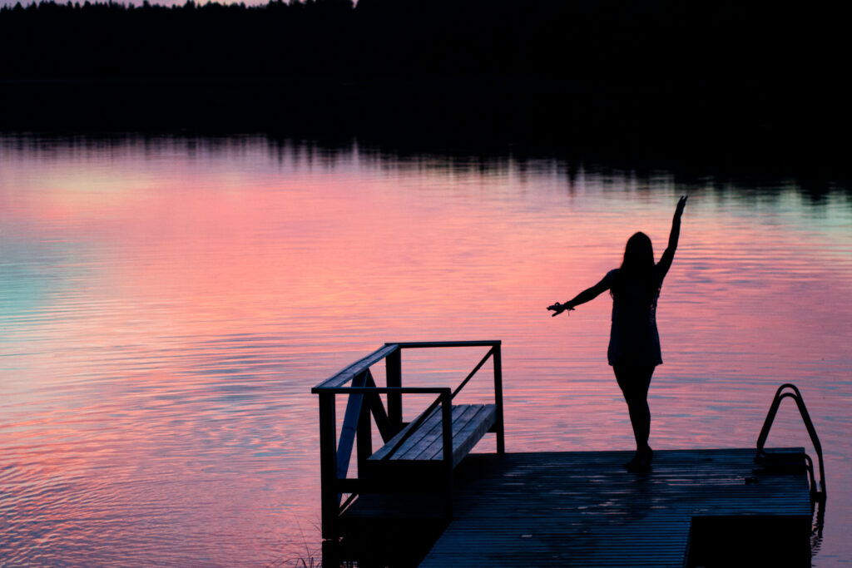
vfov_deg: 13.0
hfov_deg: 19.5
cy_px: 284
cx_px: 426
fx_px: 2485
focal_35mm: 105
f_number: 4
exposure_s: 1/125
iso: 900
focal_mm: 70
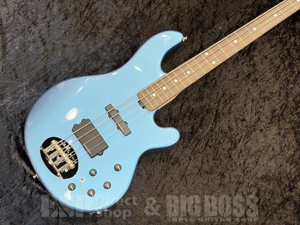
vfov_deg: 28.0
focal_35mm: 52
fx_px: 451
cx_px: 150
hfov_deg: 36.8
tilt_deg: -69.1
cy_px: 112
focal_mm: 5.96
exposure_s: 1/40
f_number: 1.6
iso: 100
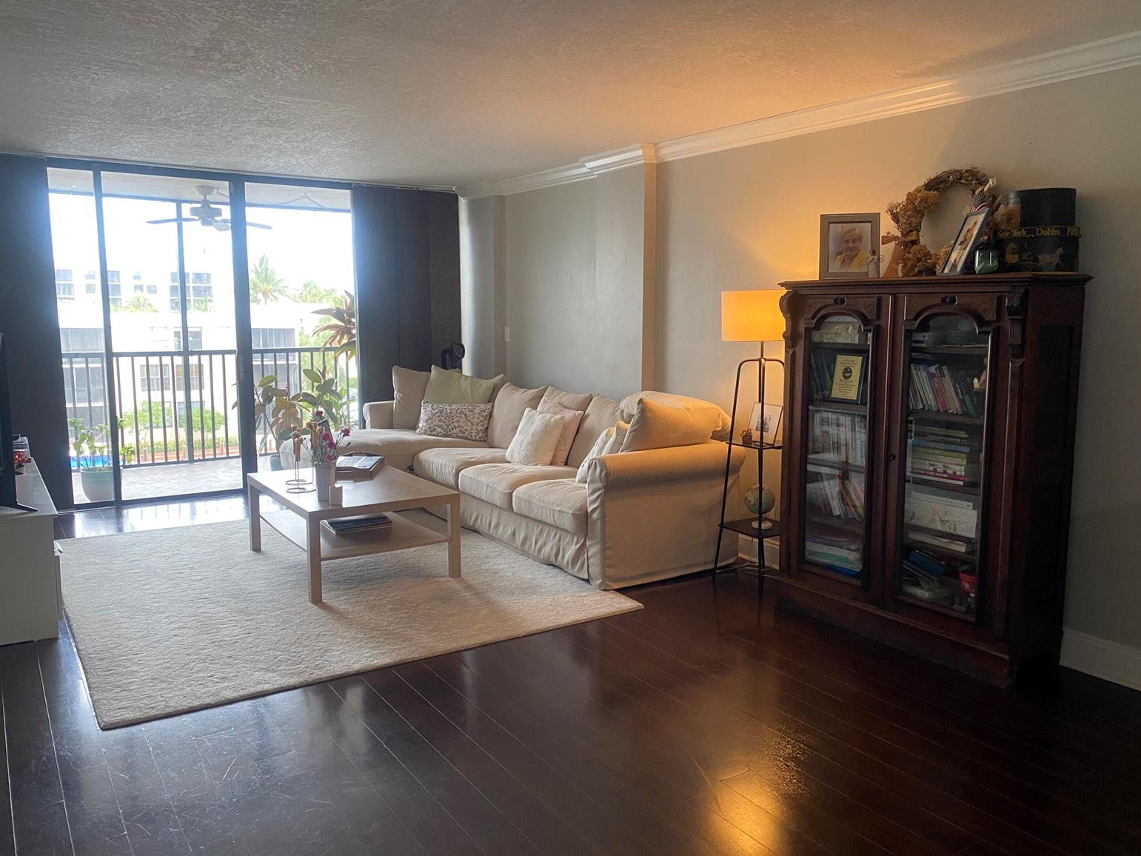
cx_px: 583
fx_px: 890
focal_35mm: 27
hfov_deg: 65.3
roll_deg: -0.8
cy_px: 438
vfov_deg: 51.4
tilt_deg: -7.4
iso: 100
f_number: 1.8
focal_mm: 4.25
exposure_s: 1/60
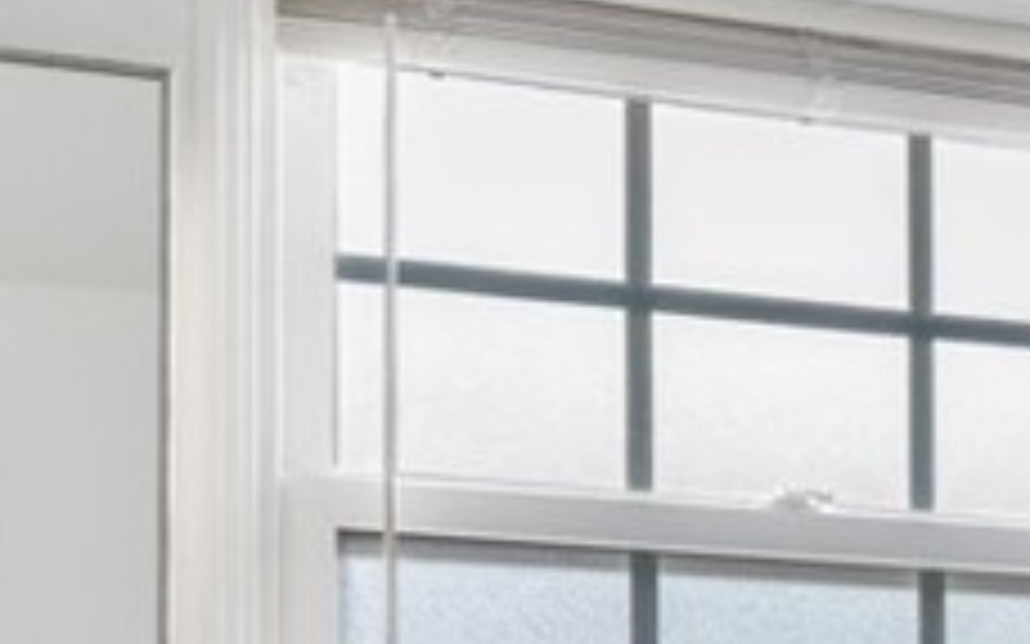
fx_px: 2049
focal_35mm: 73
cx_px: 990
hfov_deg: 26.9
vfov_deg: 16.0
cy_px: 1038
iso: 400
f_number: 7.1
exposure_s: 1/13
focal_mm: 16
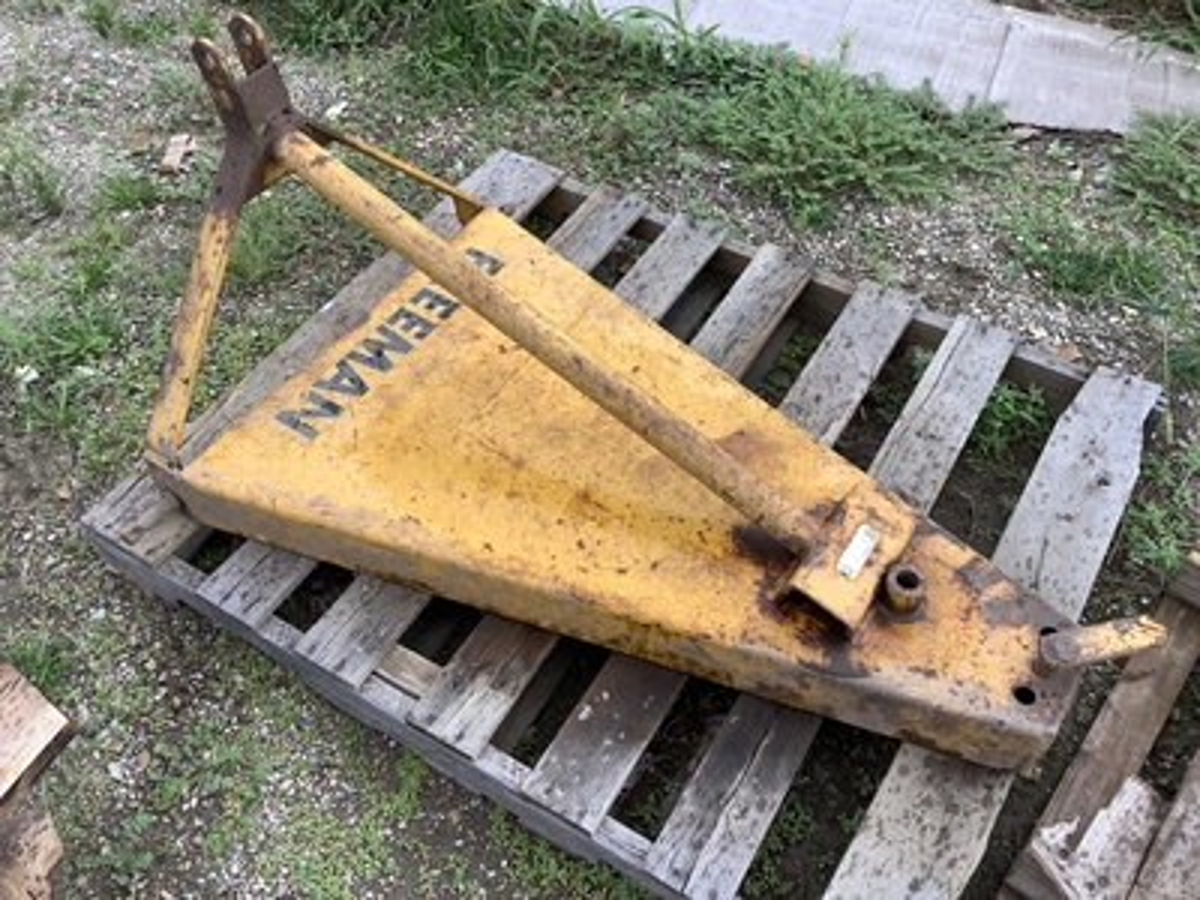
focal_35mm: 31
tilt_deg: -50.3
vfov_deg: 45.4
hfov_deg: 58.4
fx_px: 1075
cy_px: 450
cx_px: 600
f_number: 2.4
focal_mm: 3.3
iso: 25
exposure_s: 1/120
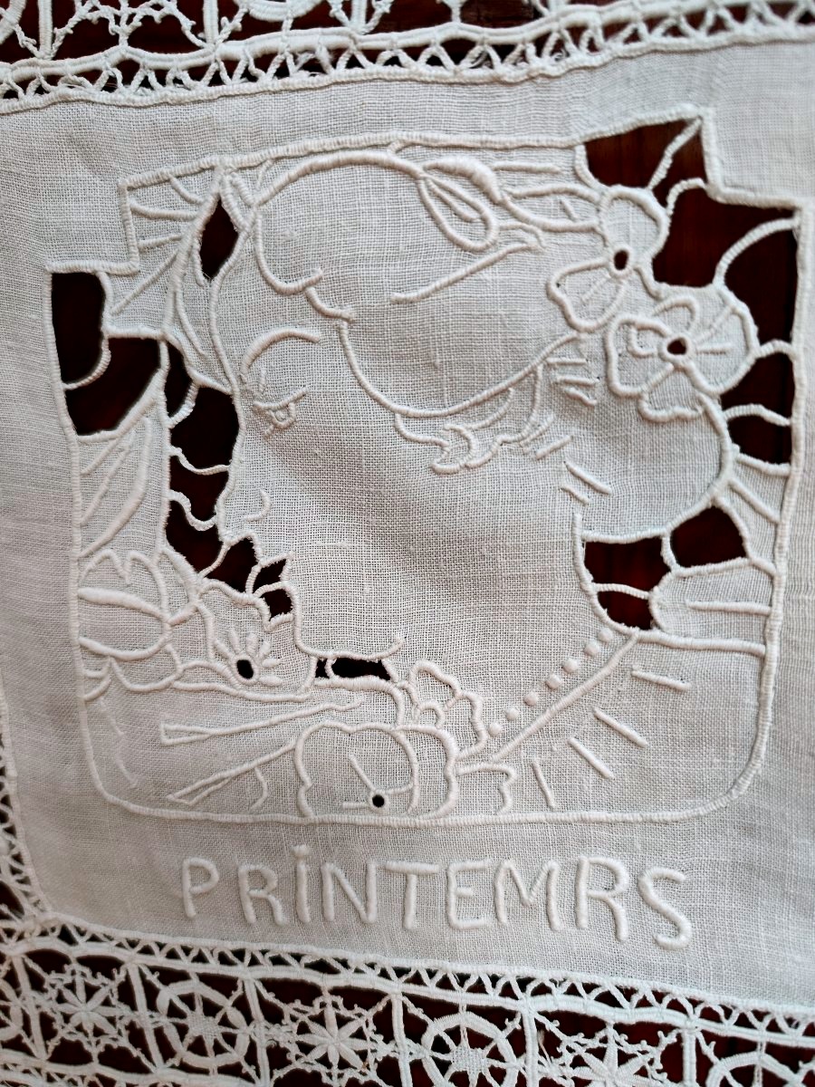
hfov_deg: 58.9
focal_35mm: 23
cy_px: 544
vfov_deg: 73.9
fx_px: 722
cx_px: 408
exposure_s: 1/100
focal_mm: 7.01
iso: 1299
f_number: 1.69
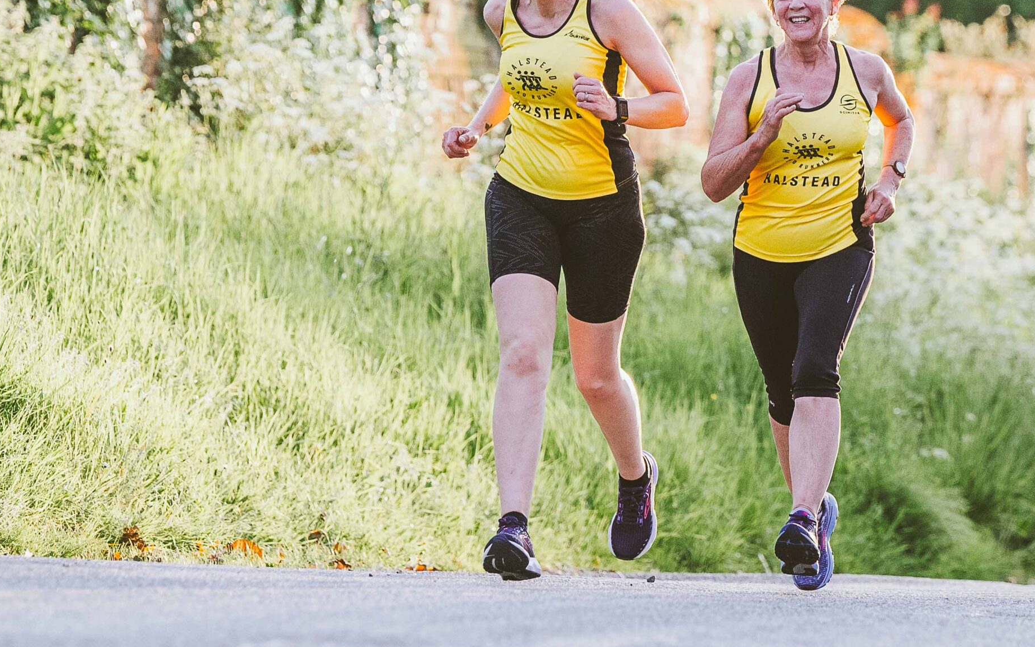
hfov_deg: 6.0
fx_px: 9902
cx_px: 625
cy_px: 222
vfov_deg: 3.7
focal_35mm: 351
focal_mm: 165
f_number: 3.5
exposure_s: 1/1250
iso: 500
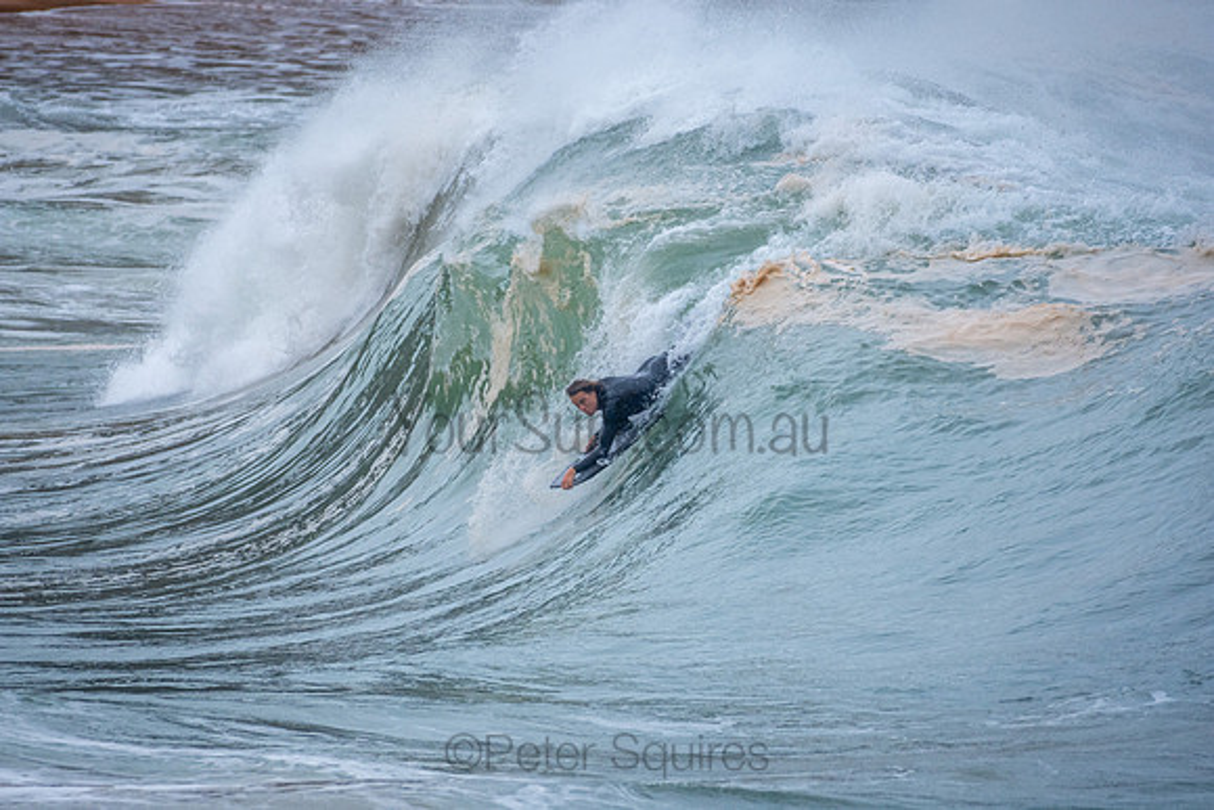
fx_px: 25296
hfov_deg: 2.7
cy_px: 405
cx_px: 607
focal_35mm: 750
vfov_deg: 1.8
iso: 560
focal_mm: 500
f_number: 5.6
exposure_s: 1/1000
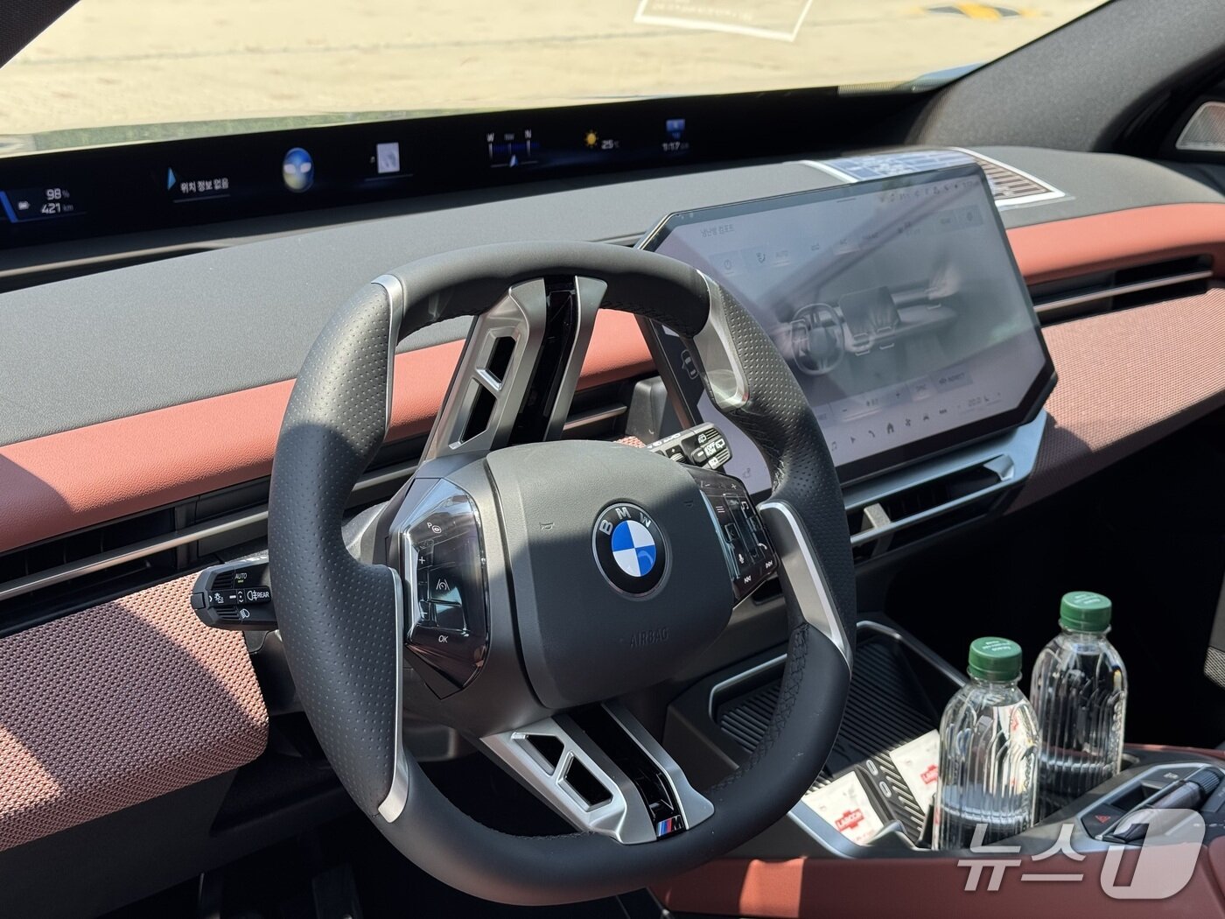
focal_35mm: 48
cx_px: 612
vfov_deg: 30.3
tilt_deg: -17.9
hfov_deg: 39.7
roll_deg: -0.7
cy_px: 460
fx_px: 1699
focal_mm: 6.76
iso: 64
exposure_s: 1/645
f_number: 1.78
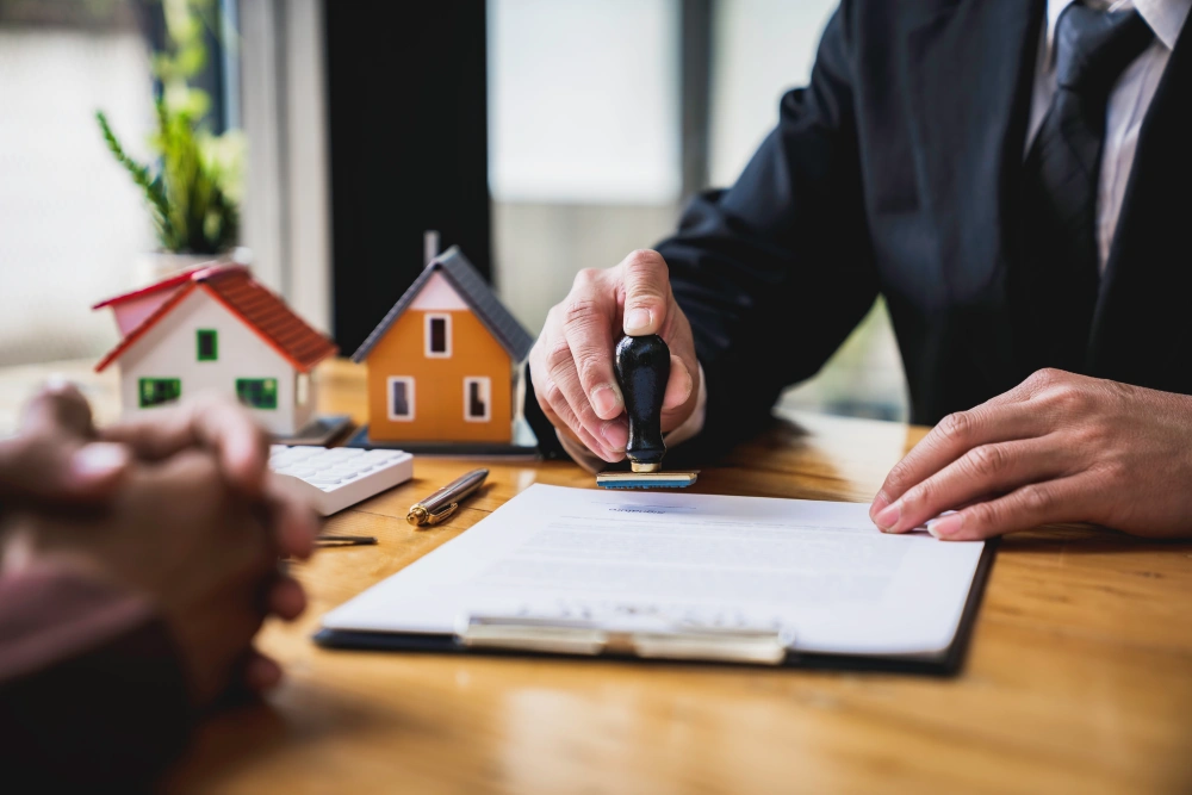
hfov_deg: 28.8
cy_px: 398
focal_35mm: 70
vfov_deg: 19.5
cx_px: 596
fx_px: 2318
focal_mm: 70
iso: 125
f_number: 3.2
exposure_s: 1/125
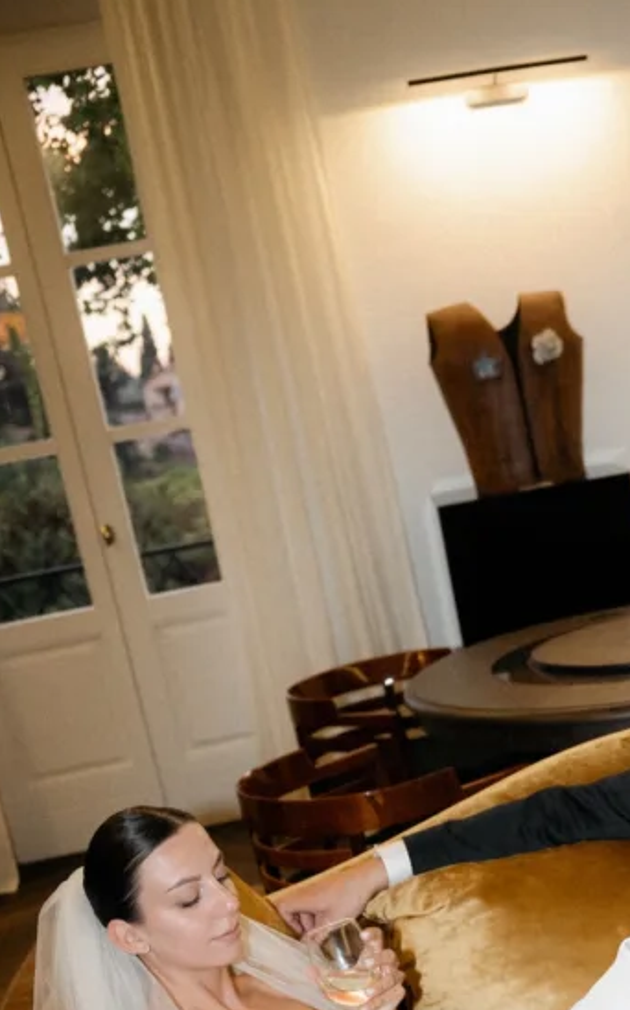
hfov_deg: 20.8
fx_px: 1650
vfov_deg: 32.0
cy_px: 954
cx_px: 654
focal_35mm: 60
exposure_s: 1/100
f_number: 2.8
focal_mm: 28
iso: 400
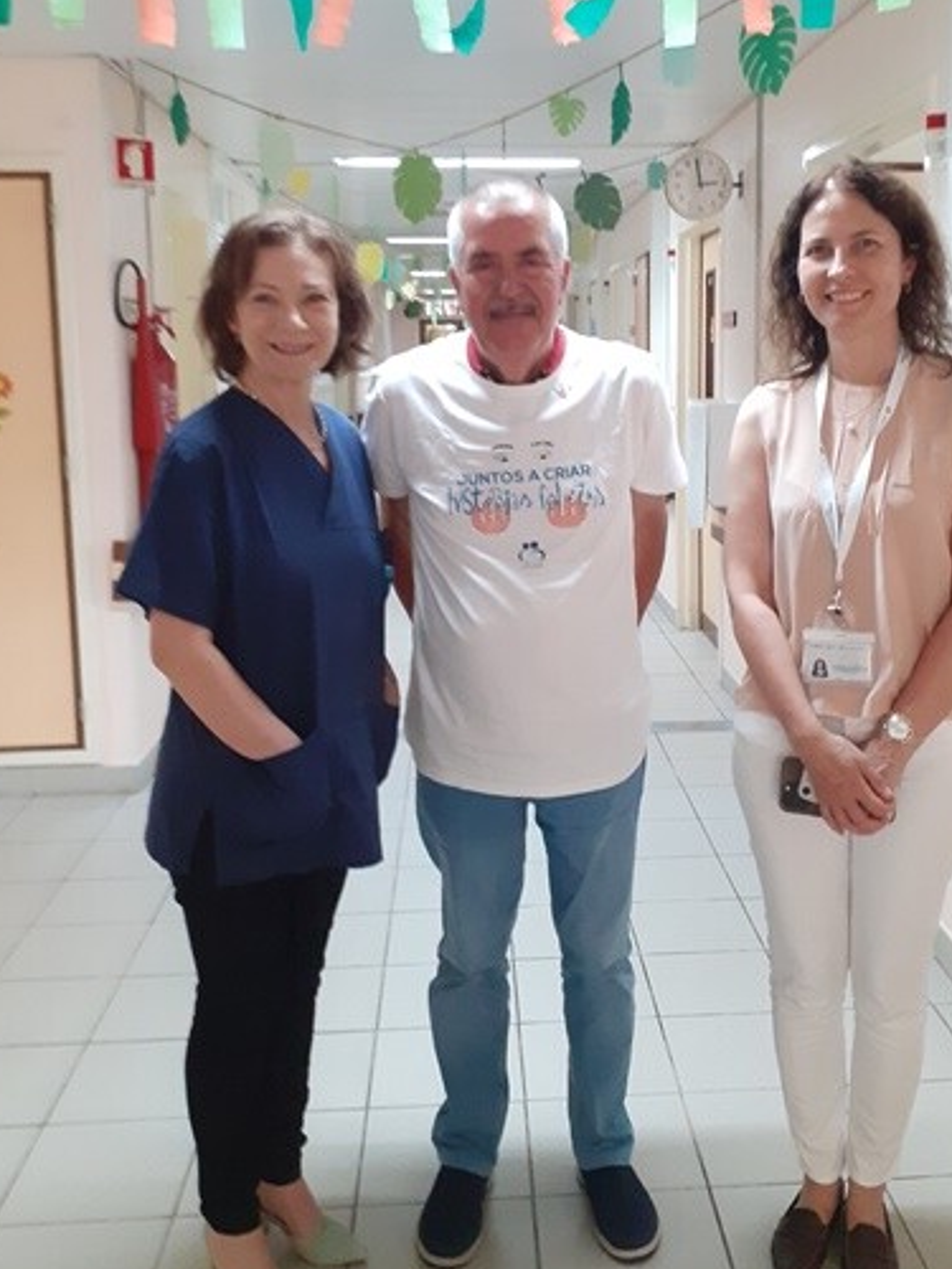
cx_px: 556
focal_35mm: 36
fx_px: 1320
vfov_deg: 51.1
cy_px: 519
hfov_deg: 39.5
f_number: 1.9
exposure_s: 1/25
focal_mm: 3.6
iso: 320
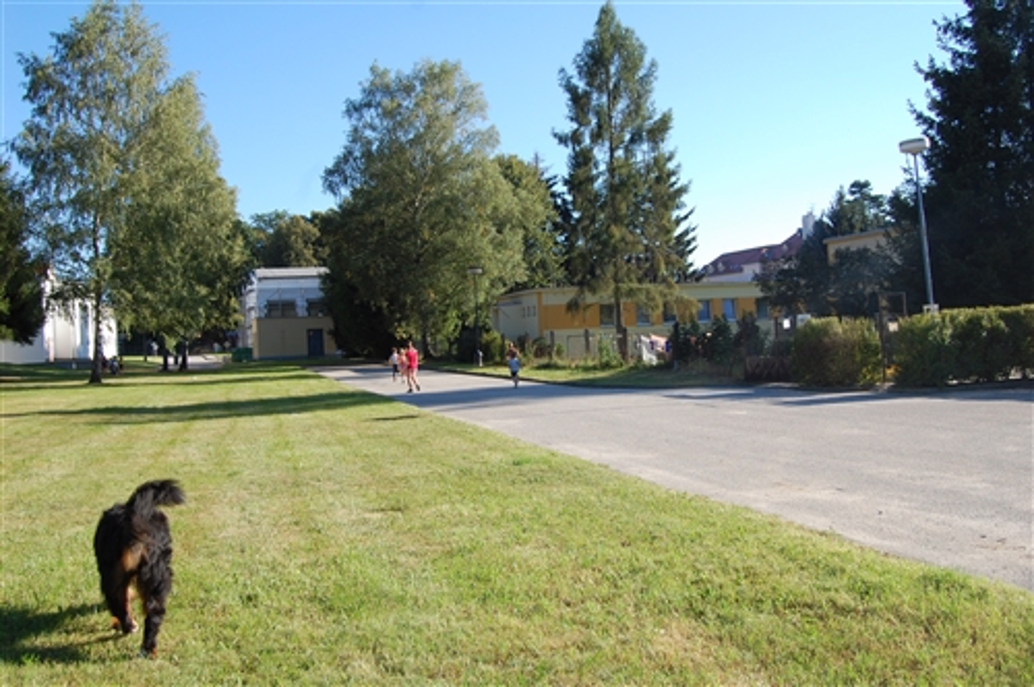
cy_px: 344
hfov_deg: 55.2
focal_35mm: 34
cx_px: 517
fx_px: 990
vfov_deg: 38.3
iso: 200
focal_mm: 23
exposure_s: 1/250
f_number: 8
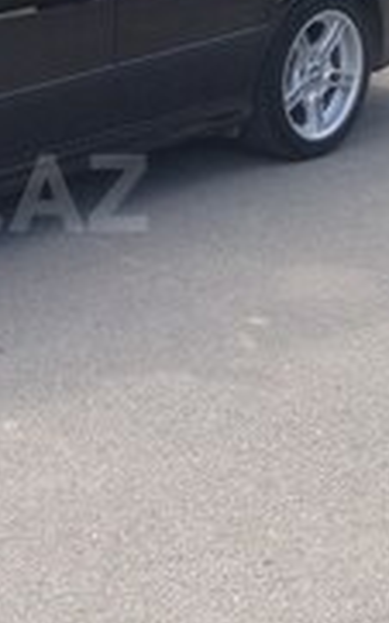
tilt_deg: -19.3
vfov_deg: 21.5
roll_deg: -0.2
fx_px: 1630
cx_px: -117
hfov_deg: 13.1
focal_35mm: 96
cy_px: 193
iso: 50
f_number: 2.4
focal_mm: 4.12
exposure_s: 1/259
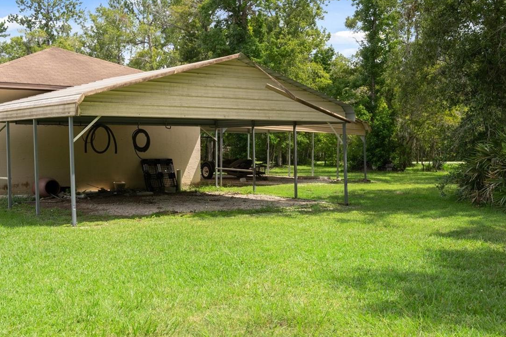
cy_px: 161
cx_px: 209
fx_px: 604
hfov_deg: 45.3
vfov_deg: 31.2
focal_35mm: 43
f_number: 8
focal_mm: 29
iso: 320
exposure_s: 1/80
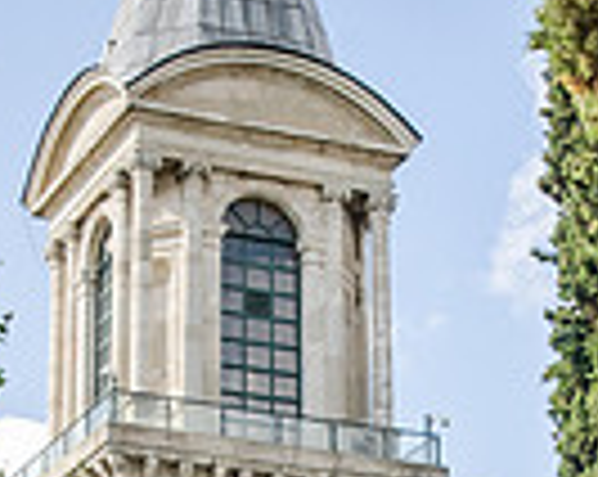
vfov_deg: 11.3
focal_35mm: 133
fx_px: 2350
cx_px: 315
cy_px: 580
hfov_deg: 14.5
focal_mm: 28
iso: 640
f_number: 11
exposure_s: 1/500
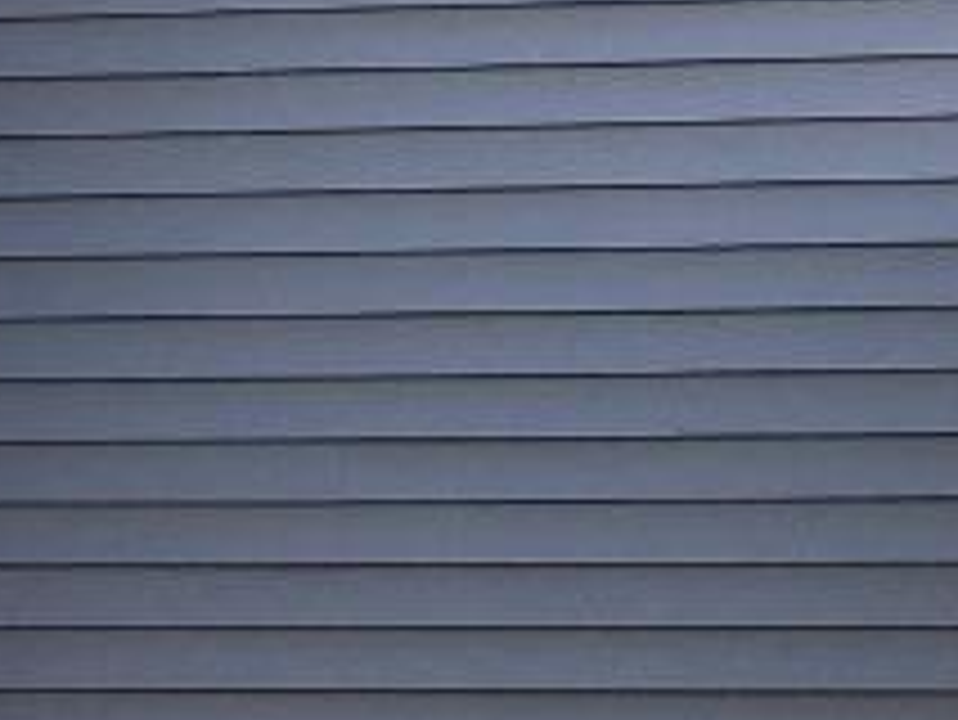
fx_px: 5427
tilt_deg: +12.0
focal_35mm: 196
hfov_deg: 9.6
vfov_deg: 7.6
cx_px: -792
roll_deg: -2.5
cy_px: 540
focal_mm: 4.15
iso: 25
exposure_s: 1/256
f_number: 2.2
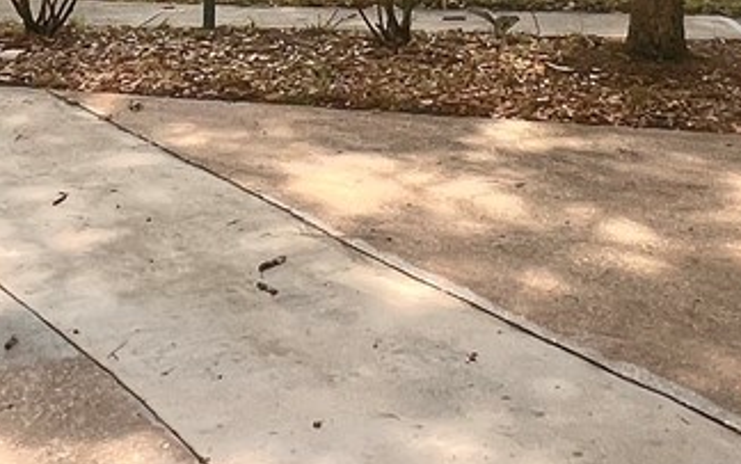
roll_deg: -2.6
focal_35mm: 68
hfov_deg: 30.2
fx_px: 1374
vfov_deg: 17.7
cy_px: -167
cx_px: 400
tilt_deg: -4.6
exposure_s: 1/1206
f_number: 1.8
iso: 32
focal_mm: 1.57
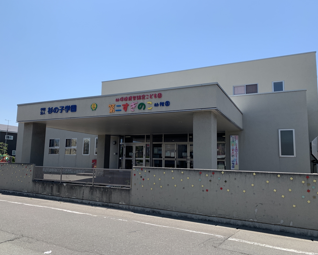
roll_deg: -1.6
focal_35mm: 28
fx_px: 264
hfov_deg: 62.1
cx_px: 145
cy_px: 130
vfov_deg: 51.5
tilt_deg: +6.1
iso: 25
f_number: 1.8
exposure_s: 1/1916
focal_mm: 4.25
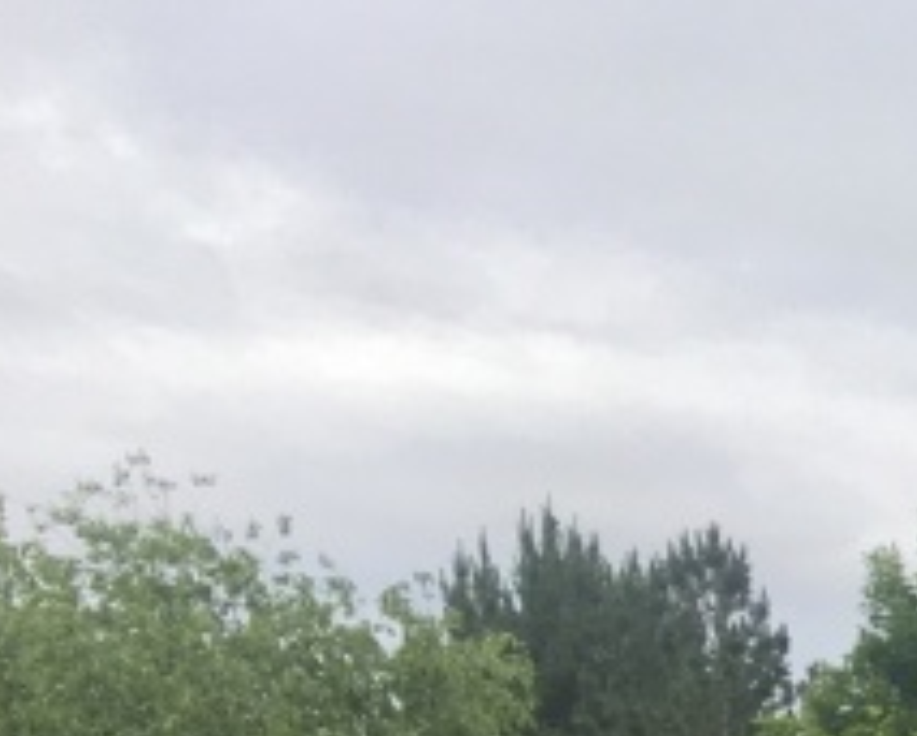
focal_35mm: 136
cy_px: 1567
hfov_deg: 11.8
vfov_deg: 10.3
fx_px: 3696
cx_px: 2105
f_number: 2.2
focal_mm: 4.15
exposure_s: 1/874
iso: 25
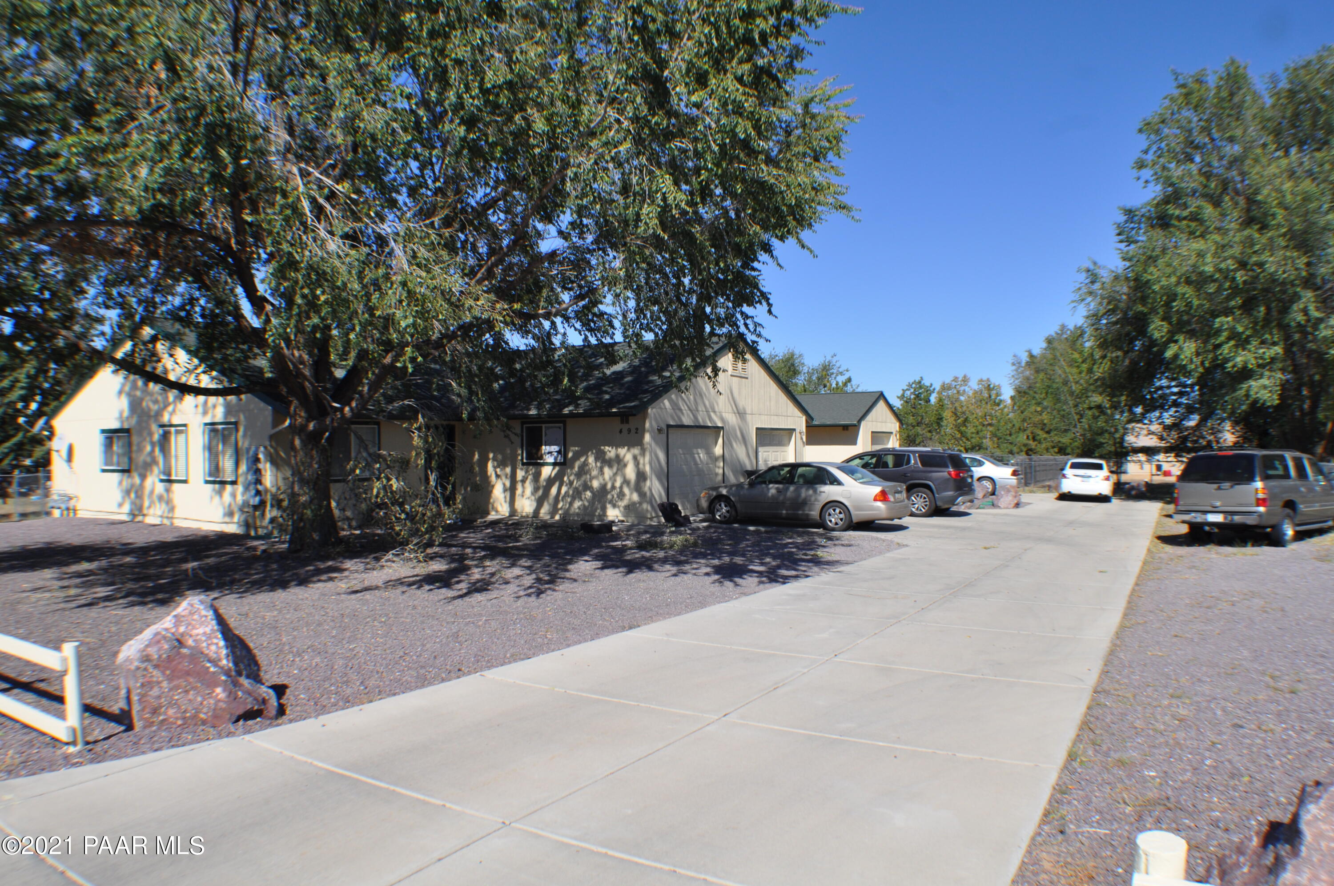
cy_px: 443
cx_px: 667
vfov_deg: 39.9
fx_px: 1221
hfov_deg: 57.3
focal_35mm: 33
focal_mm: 22
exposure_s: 1/320
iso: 200
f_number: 9
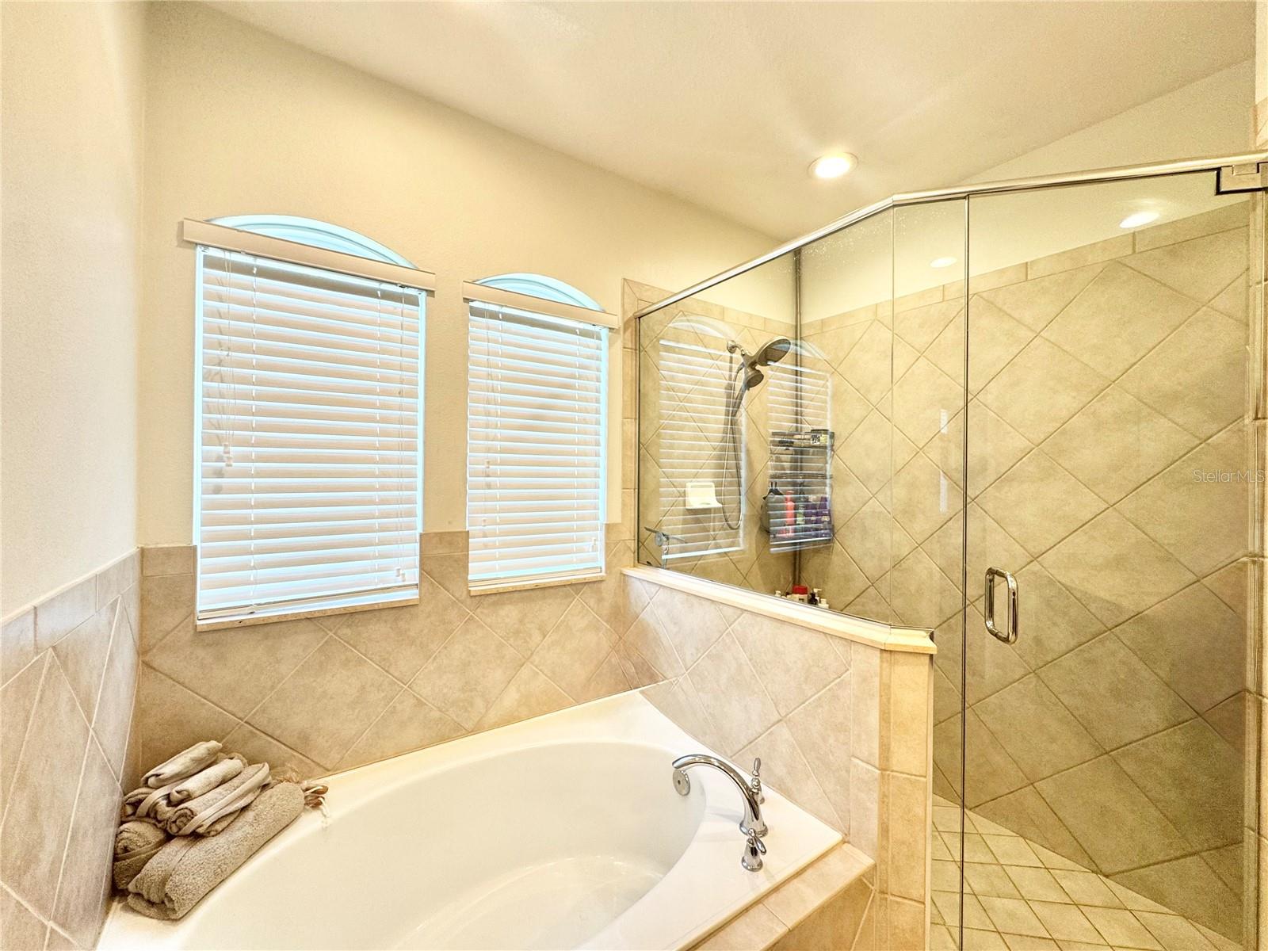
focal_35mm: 14
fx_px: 513
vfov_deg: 85.7
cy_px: 476
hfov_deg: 102.1
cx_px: 634
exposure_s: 1/120
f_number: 2.2
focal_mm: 2.22
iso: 100
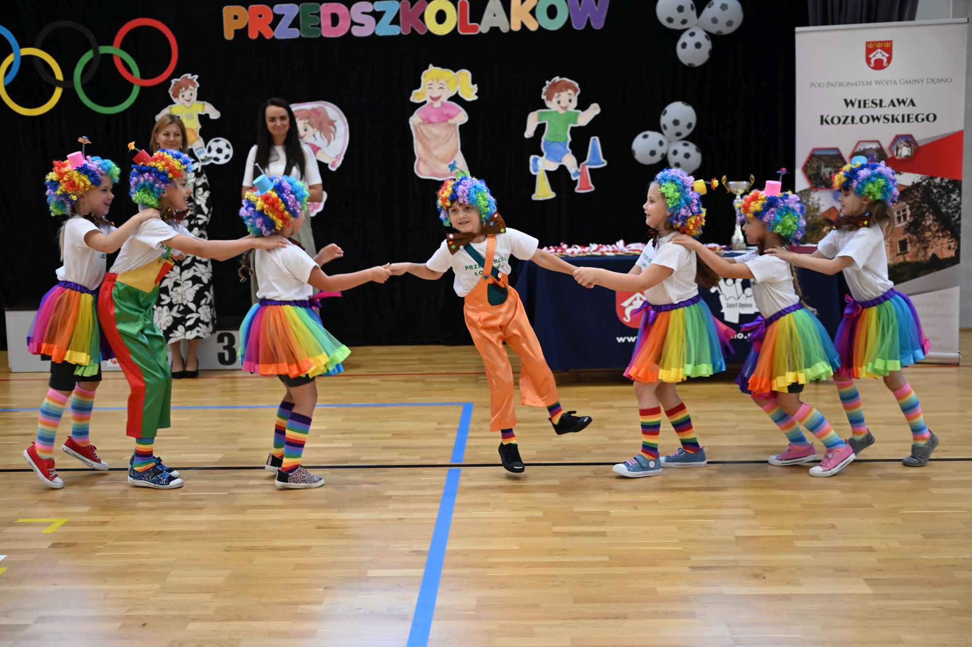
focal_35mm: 46
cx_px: 486
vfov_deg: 29.2
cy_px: 324
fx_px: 1241
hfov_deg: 42.8
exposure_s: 1/200
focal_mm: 46
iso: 400
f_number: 2.8
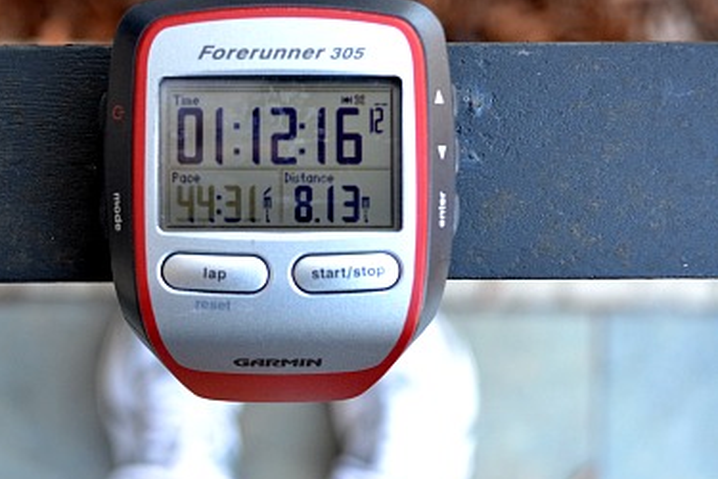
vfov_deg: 21.2
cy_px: 212
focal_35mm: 64
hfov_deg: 31.2
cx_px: 243
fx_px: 1276
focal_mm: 32
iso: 1000
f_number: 4.8
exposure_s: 1/60
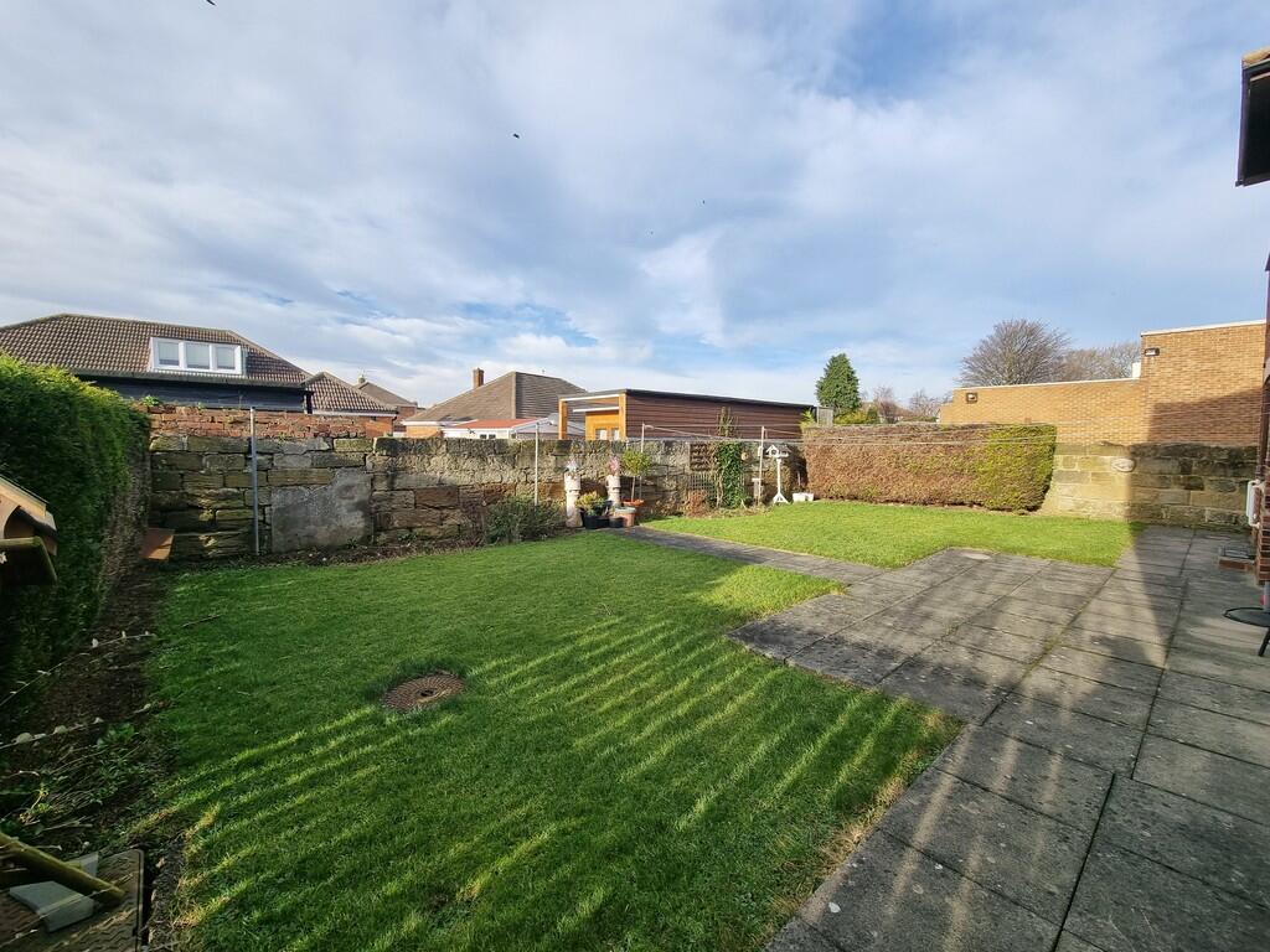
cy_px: 476
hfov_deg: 106.2
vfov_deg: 89.9
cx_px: 635
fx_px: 477
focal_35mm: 13
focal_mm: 2.2
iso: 50
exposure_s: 1/912
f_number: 2.2
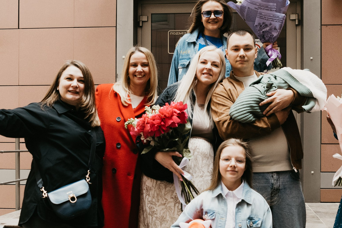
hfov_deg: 31.4
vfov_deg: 21.1
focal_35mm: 64
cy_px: 158
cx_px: 188
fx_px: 608
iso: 400
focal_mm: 24
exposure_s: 1/320
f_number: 4
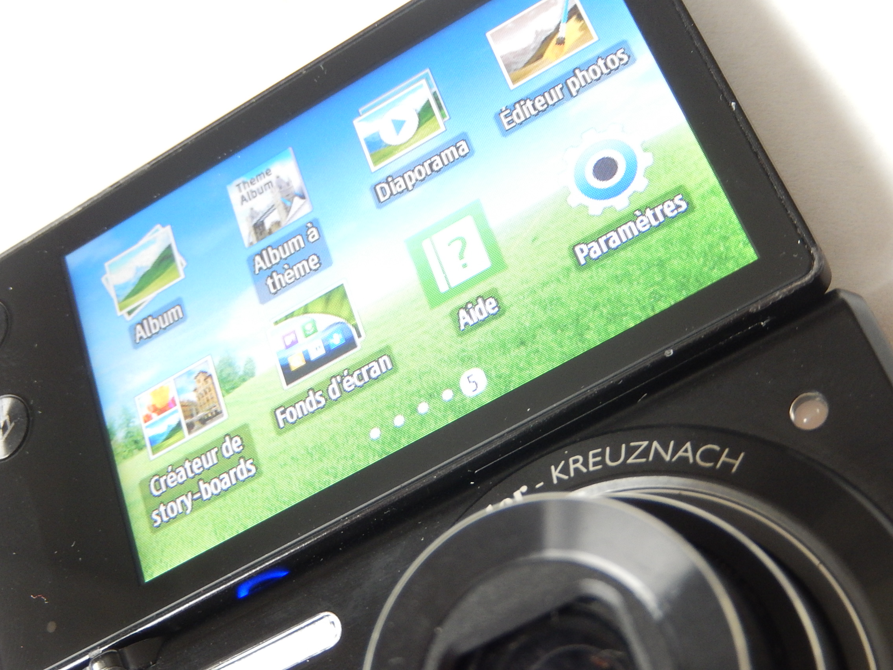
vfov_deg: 25.2
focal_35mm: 58
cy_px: 335
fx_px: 1496
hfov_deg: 33.2
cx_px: 446
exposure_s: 1/8
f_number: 4.6
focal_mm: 10.4
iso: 400
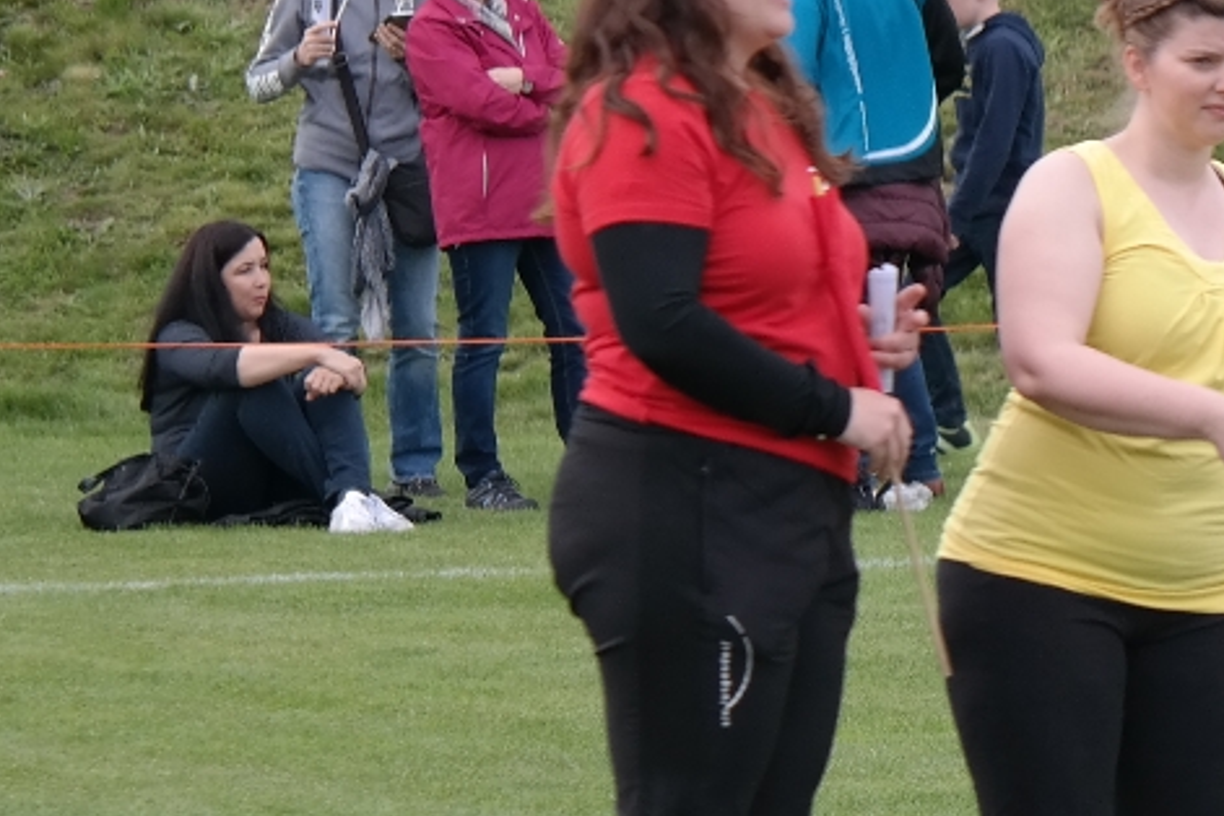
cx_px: 1460
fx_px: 20092
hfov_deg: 3.5
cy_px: 564
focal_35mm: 591
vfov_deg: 2.3
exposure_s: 1/320
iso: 200
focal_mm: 113
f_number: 5
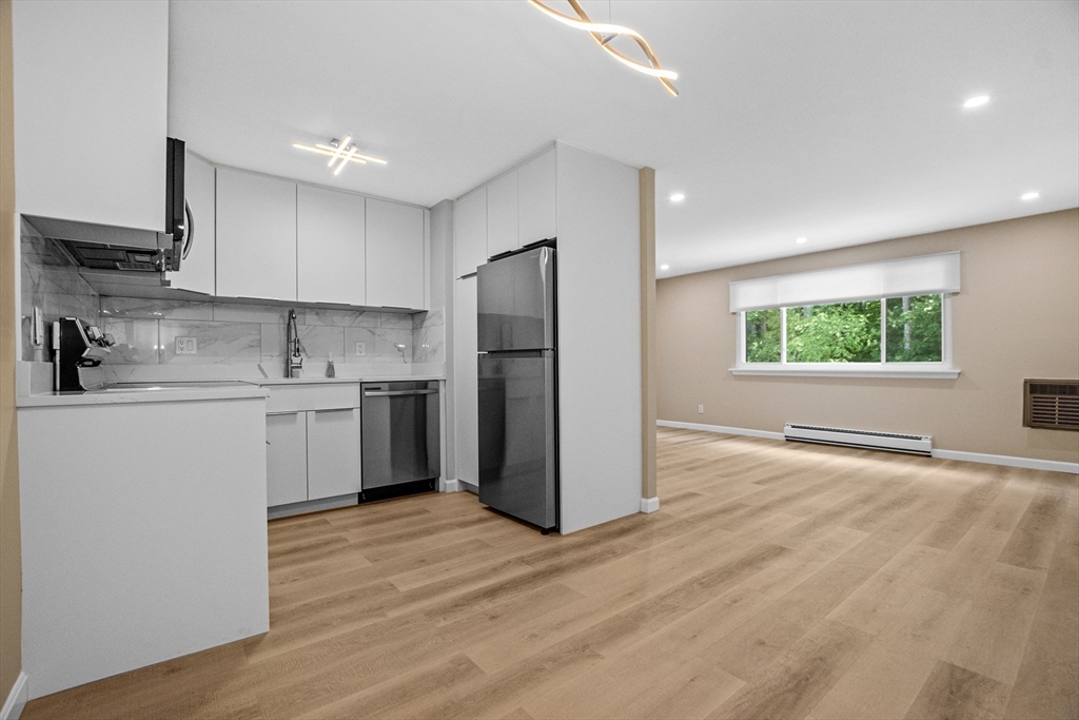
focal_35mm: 15
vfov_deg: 77.3
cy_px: 360
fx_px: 450
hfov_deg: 100.4
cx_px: 540
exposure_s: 1/80
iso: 640
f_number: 5
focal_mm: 10
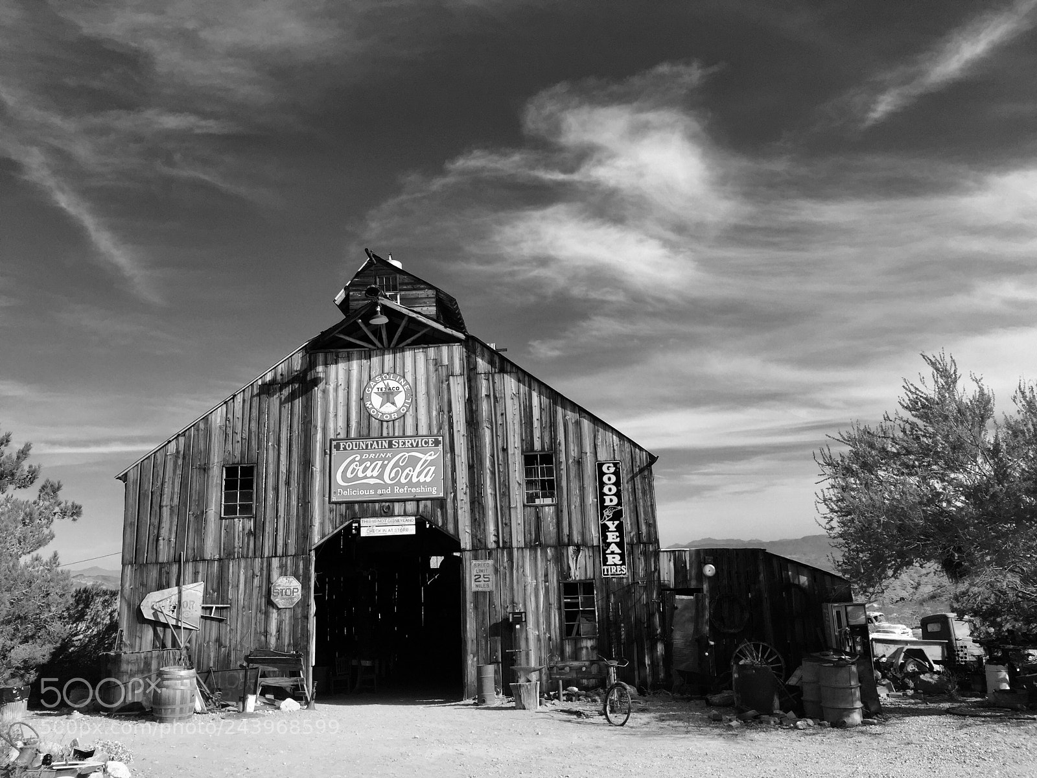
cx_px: 518
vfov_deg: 48.2
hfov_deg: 61.7
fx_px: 869
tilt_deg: +11.8
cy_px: 389
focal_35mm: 29
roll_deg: +1.6
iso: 32
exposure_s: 1/2083
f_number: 2.2
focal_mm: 4.15
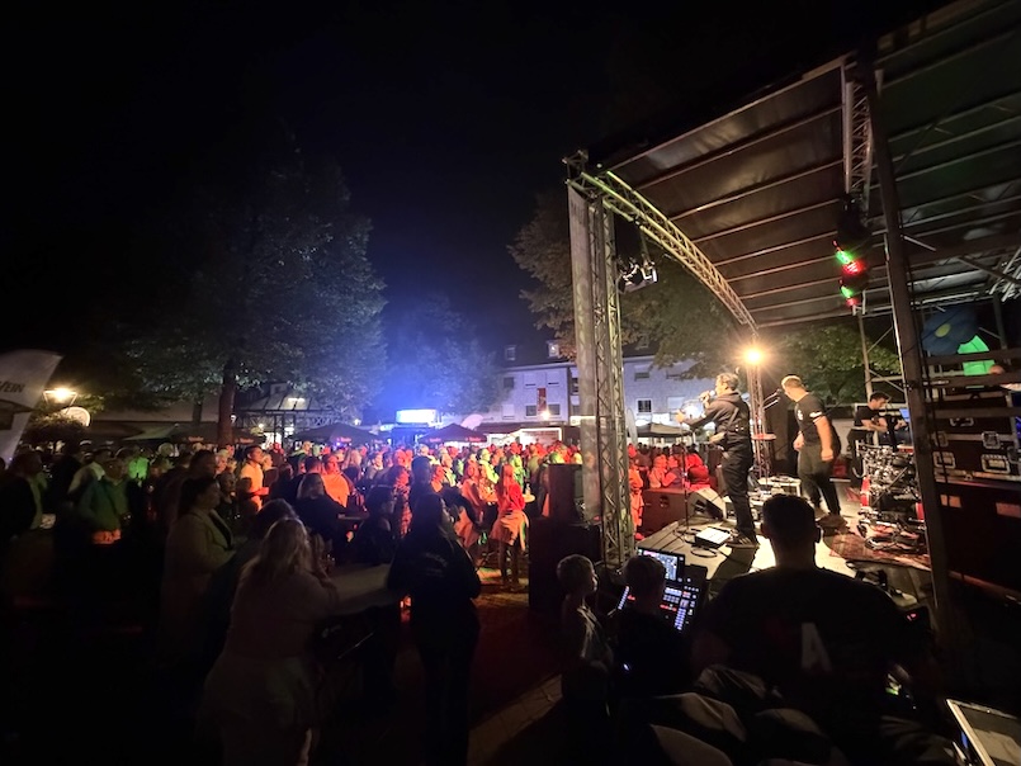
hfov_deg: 102.1
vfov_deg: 85.7
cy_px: 383
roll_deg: +2.0
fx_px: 413
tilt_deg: +6.0
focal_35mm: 14
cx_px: 510
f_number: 2.2
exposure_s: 1/25
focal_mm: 2.22
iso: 1600
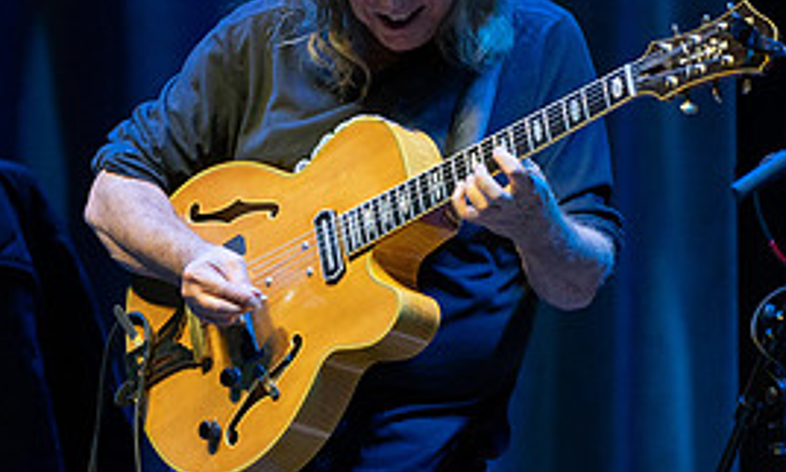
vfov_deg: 1.4
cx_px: 414
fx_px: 18733
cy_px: 178
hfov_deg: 2.4
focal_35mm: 884
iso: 3200
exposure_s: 1/320
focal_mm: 397
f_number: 7.1
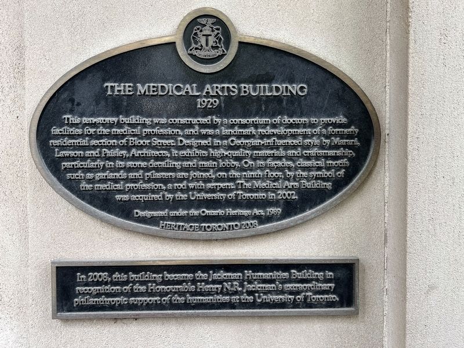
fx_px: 349
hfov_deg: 67.3
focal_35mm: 26
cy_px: 174
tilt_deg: -0.4
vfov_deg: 53.1
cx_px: 232
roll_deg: +0.1
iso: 100
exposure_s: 1/121
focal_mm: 5.7
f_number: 1.5
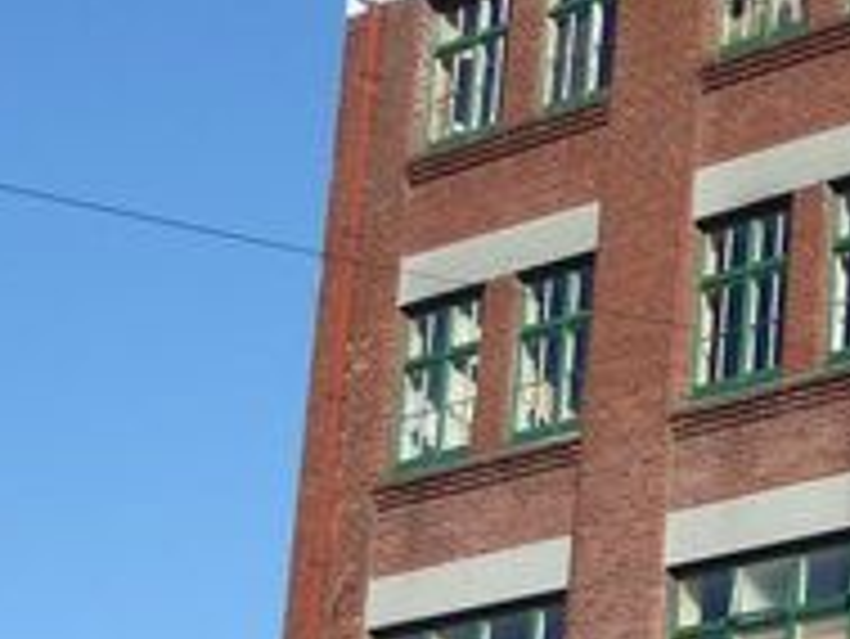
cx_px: 1673
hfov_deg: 10.9
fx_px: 4054
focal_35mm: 165
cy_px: 450
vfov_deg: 9.0
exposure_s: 1/800
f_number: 3.7
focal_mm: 6.7
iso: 80
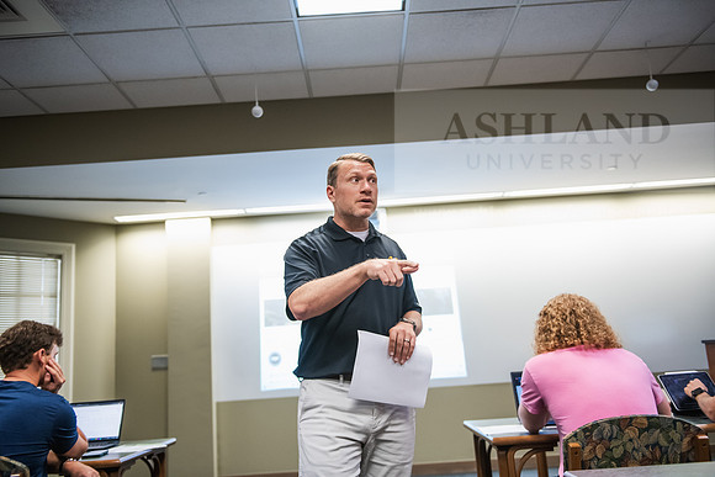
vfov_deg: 38.9
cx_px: 358
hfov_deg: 55.8
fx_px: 675
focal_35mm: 34
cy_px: 238
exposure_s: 1/200
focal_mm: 34
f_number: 2.8
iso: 2500
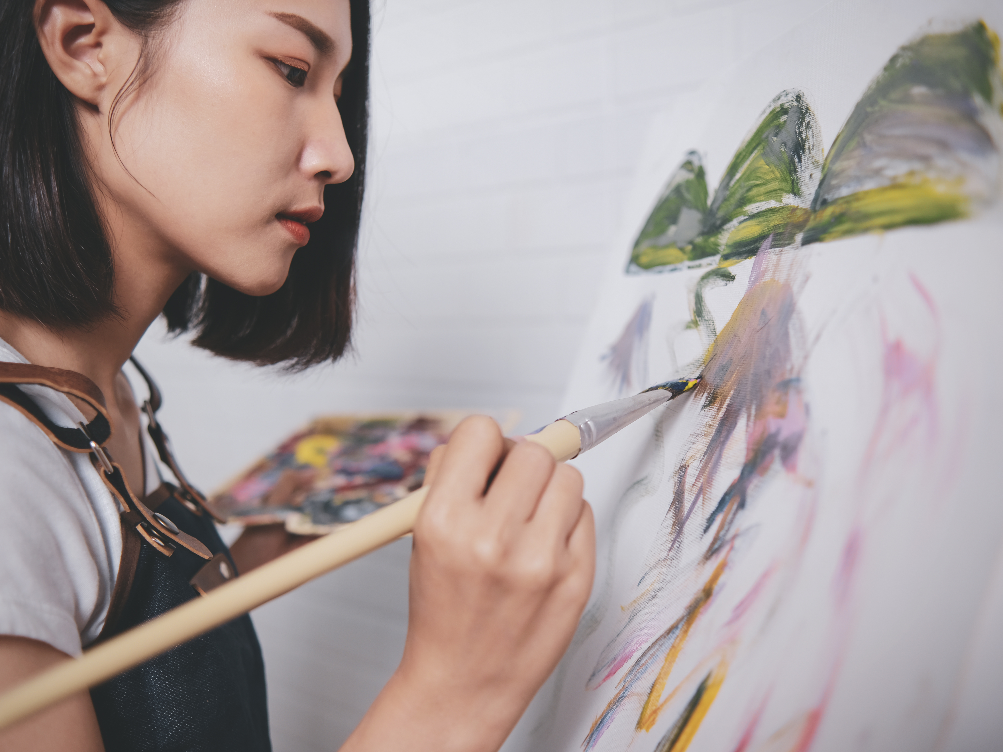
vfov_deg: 37.7
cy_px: 376
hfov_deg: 49.0
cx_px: 499
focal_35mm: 38
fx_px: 1101
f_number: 2
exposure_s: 1/100
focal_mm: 23
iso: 200
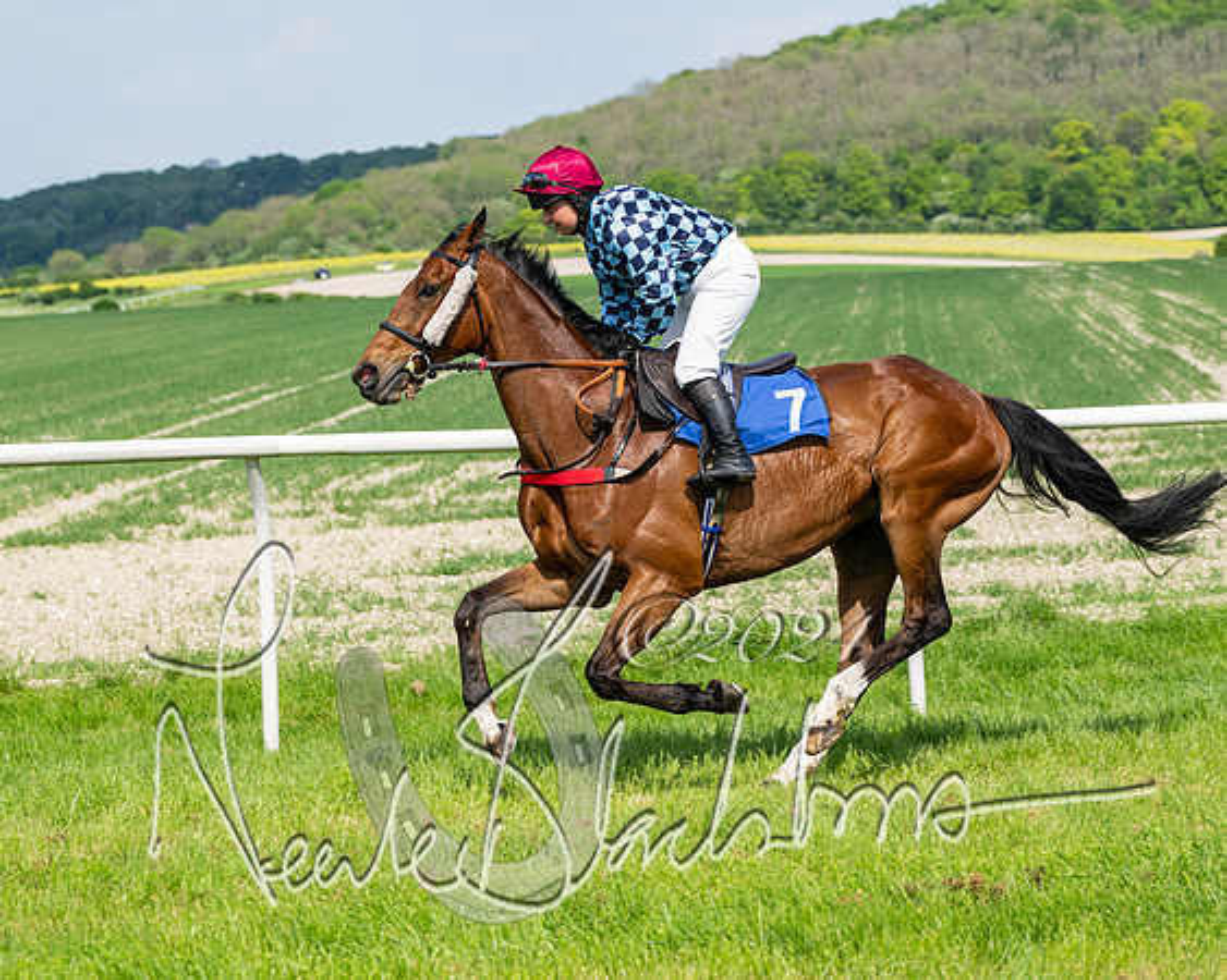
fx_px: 4172
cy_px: 490
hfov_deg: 16.7
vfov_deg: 13.4
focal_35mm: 115
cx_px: 614
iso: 200
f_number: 5.6
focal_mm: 102
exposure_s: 1/1250
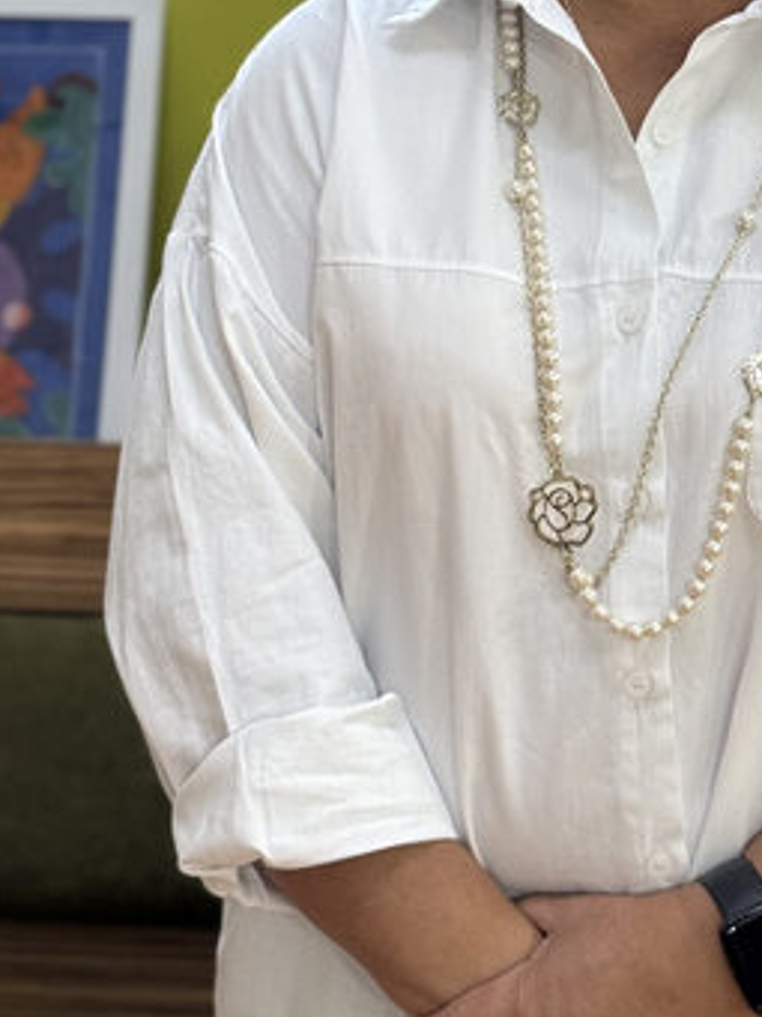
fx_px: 3317
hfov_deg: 13.0
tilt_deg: -1.7
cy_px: 45
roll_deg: -1.5
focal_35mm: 113
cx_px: 669
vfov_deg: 17.1
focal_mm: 6.76
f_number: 1.78
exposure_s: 1/50
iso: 80
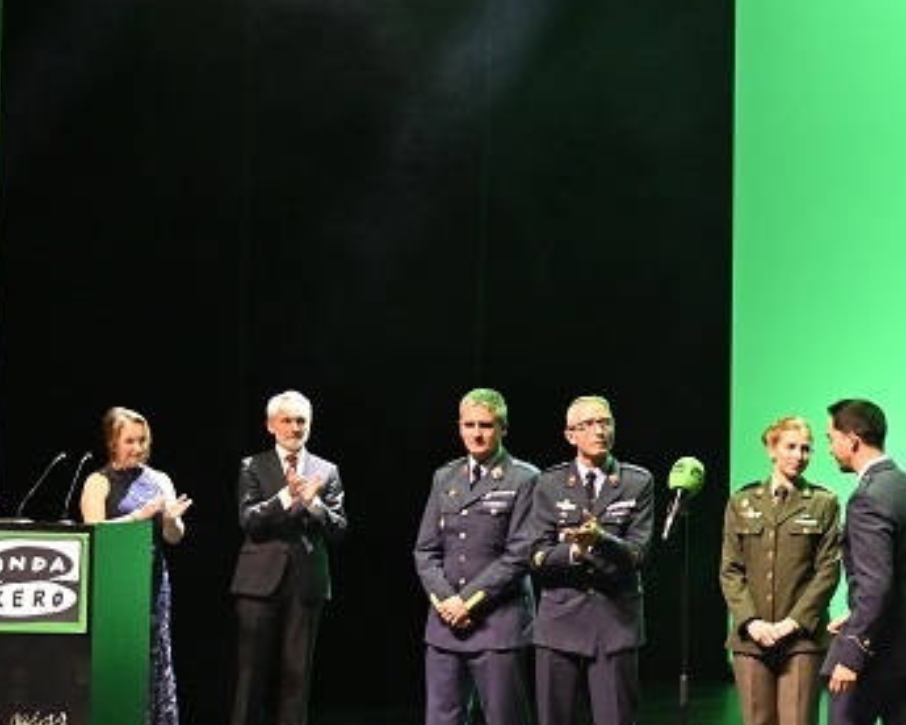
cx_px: 1195
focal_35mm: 117
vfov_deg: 13.2
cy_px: 336
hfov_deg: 15.6
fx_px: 3137
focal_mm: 43
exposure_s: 1/160
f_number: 4
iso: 3200
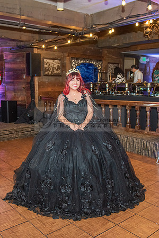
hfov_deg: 36.9
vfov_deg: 53.2
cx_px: 75
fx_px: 238
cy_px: 119
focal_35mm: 36
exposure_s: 1/160
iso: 1250
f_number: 2.8
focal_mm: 24
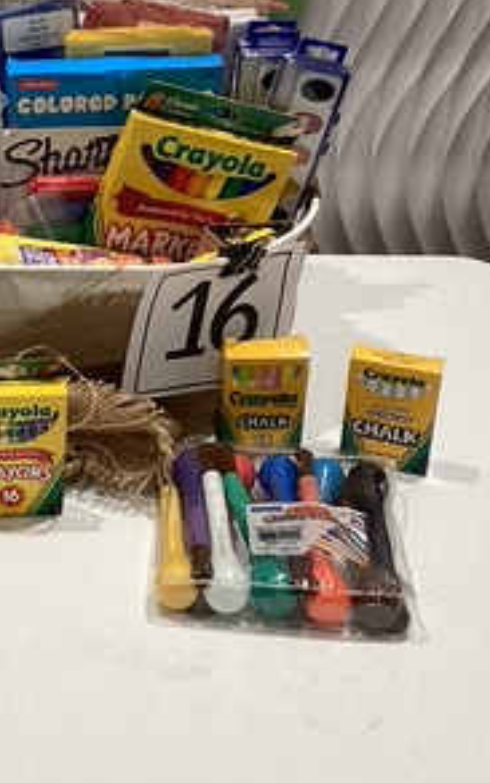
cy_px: 370
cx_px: 19
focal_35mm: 72
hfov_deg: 17.8
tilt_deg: -29.7
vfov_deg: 28.6
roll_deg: +0.1
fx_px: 1535
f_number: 2.4
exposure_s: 1/60
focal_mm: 3.3
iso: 80
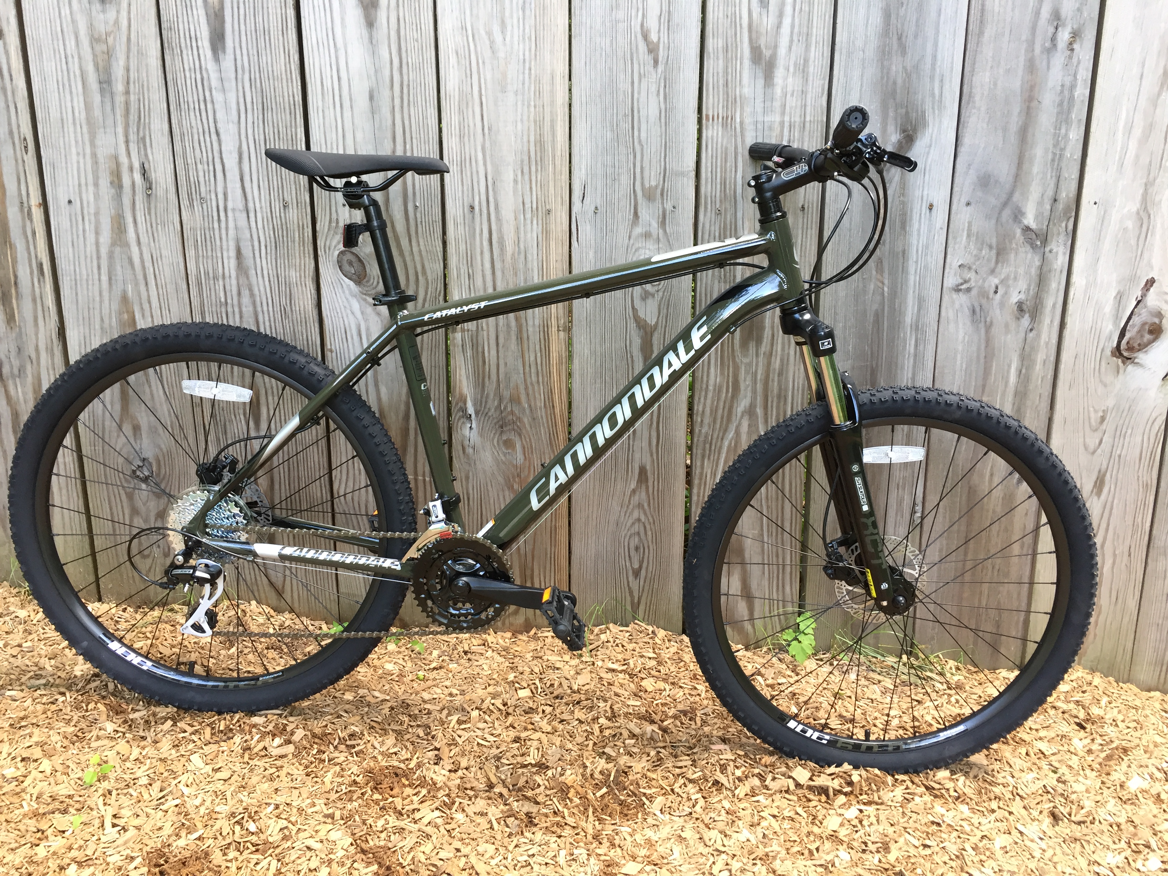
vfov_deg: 48.2
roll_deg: +0.2
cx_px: 584
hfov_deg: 61.7
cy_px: 438
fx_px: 979
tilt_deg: -15.3
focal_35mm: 29
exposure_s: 1/40
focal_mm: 4.15
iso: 32
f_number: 2.2
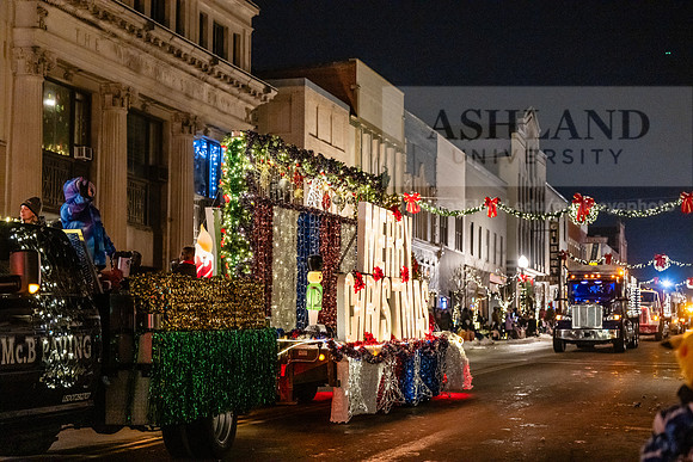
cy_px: 231
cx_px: 346
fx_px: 1367
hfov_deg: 28.4
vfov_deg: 19.2
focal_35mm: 71
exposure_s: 1/200
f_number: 3.2
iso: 6400
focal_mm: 71
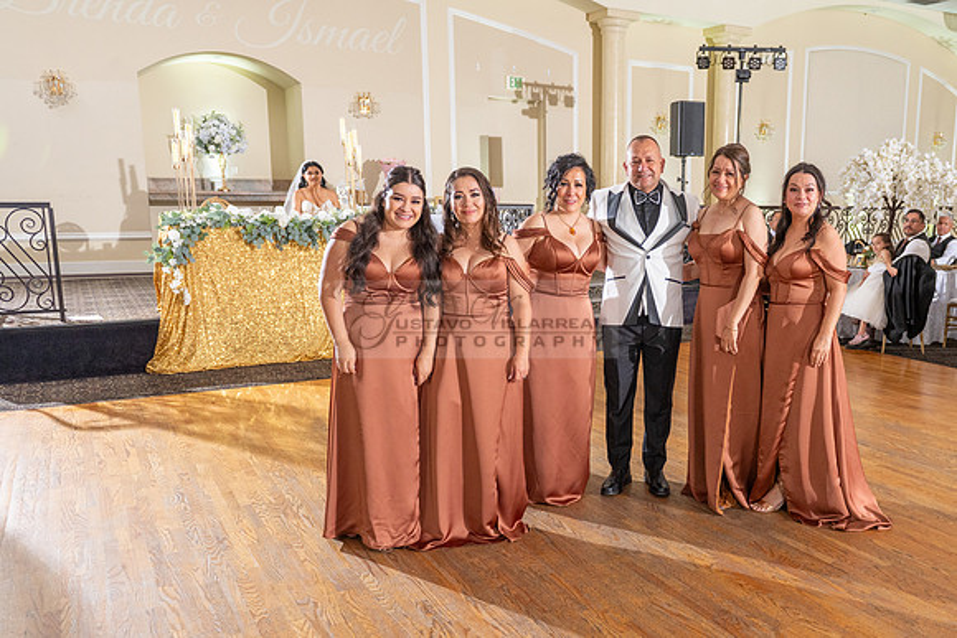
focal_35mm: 32
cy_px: 370
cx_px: 608
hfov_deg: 58.0
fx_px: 849
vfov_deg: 41.1
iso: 800
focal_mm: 24
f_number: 4
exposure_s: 1/160
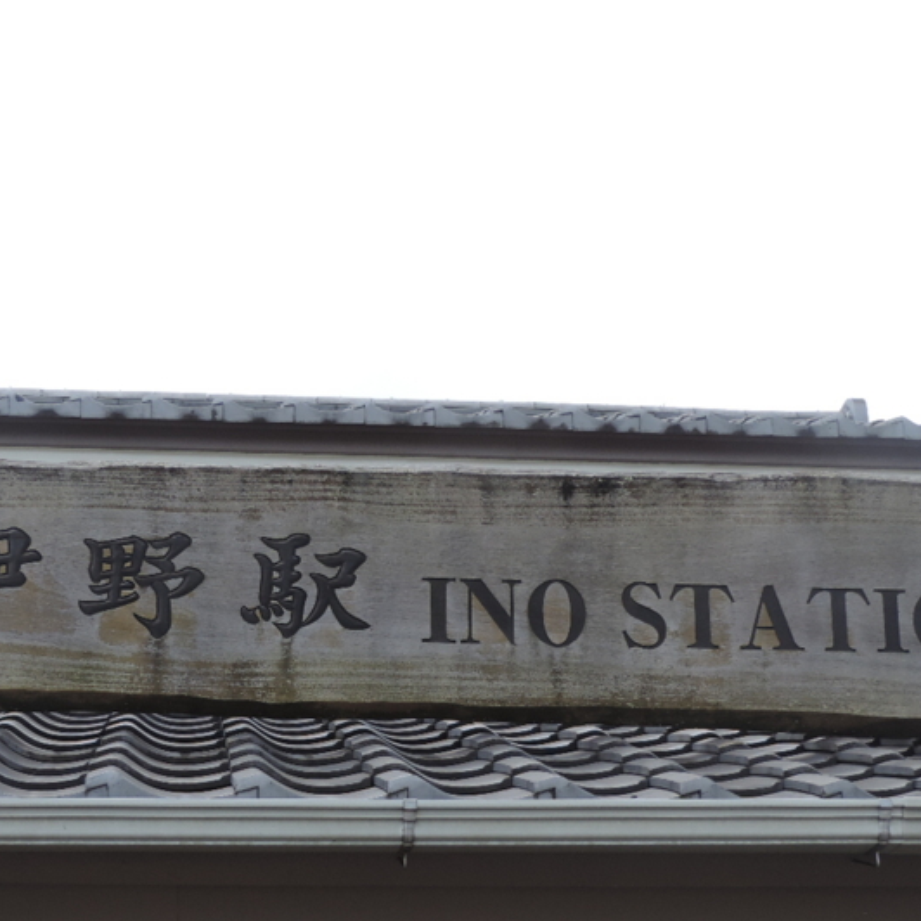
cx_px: 390
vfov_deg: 25.1
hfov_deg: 25.3
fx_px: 2047
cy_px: 654
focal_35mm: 68
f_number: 3.3
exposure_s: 1/60
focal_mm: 7.1
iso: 80
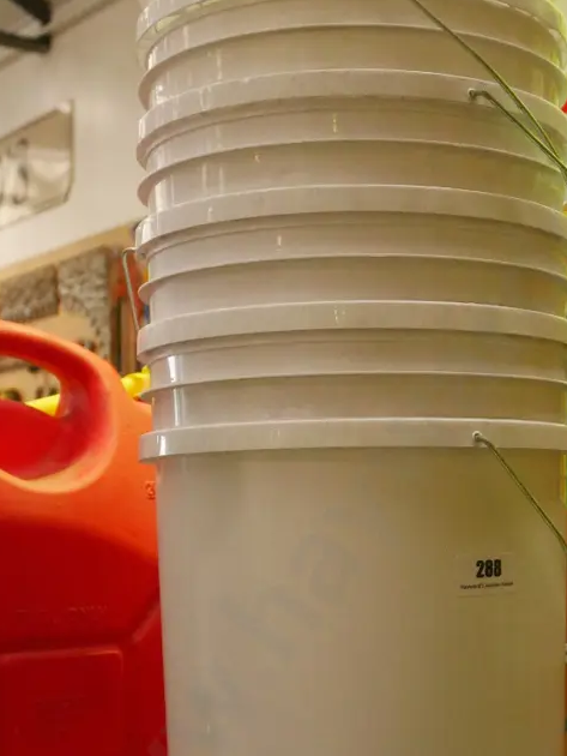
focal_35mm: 65
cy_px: 421
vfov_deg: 29.8
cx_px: 430
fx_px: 1419
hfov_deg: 22.4
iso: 3200
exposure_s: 1/200
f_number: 4.6
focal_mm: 20
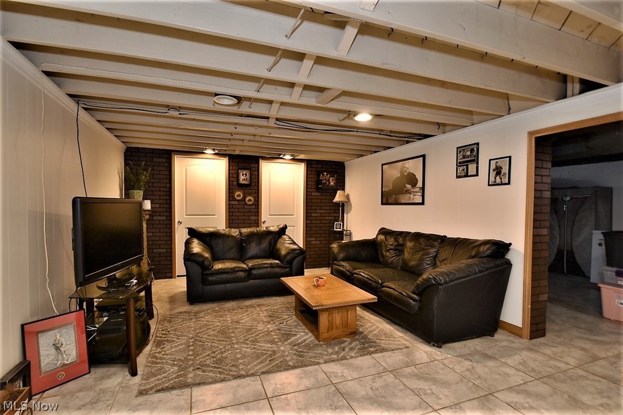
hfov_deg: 95.0
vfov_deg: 72.0
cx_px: 312
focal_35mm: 16
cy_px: 208
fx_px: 285
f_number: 7.1
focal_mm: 11
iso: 200
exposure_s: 1/13
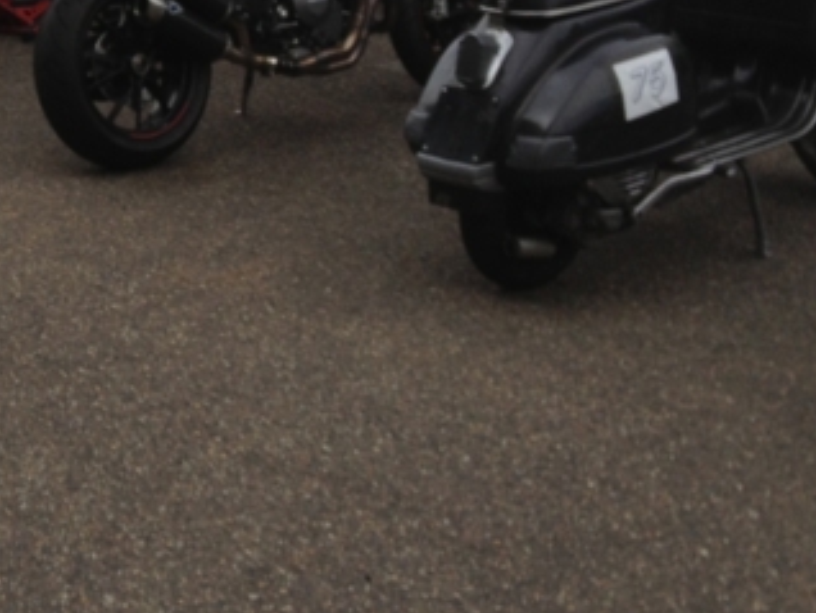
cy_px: -44
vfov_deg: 16.4
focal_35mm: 88
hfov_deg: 21.1
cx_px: -85
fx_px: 2076
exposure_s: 1/935
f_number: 2.4
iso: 50
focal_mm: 4.28
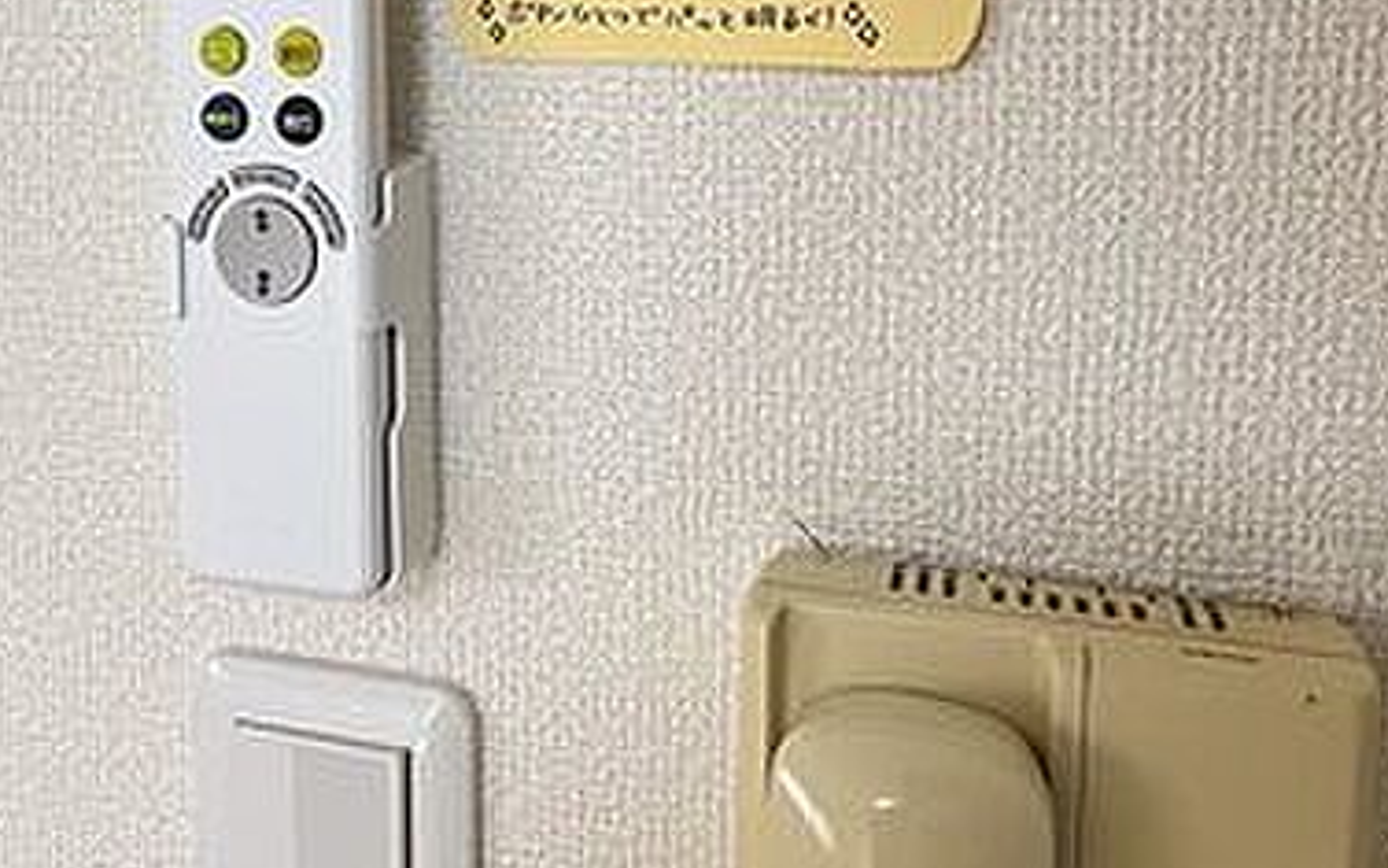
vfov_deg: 28.0
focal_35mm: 44
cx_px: 450
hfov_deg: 44.5
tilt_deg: -8.0
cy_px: 70
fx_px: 1664
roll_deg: +0.3
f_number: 1.6
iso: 64
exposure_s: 1/50
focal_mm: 5.1
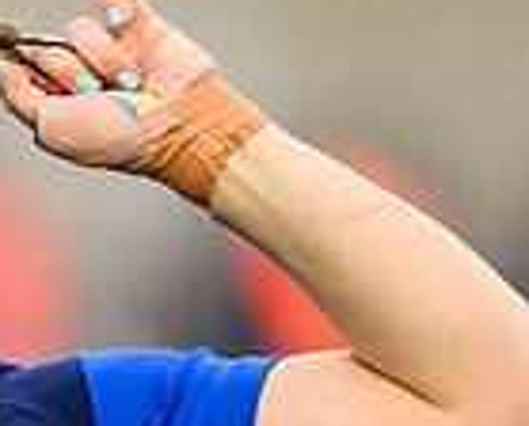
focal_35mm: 2218
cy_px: 462
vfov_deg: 0.7
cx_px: -327
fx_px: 34824
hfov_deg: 0.9
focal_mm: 400
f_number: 3.2
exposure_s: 1/1600
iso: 1000
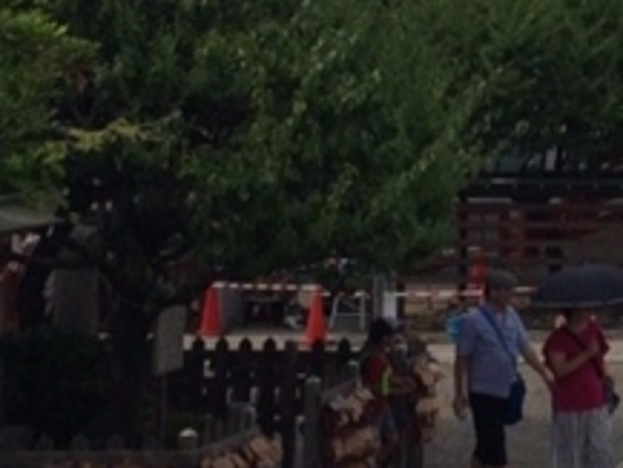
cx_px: 870
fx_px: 2467
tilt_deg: +3.6
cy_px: -138
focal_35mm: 137
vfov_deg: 10.6
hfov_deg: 13.7
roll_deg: +1.1
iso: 32
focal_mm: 4.15
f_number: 2.2
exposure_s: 1/4115
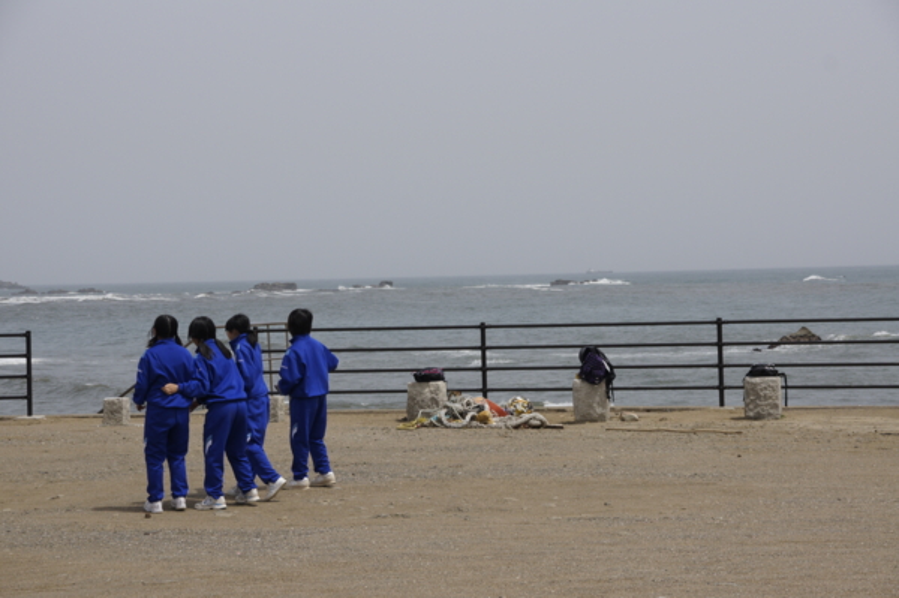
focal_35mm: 90
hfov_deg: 22.6
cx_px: 450
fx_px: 2246
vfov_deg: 15.2
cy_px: 299
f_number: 8
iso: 200
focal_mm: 60
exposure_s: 1/1000
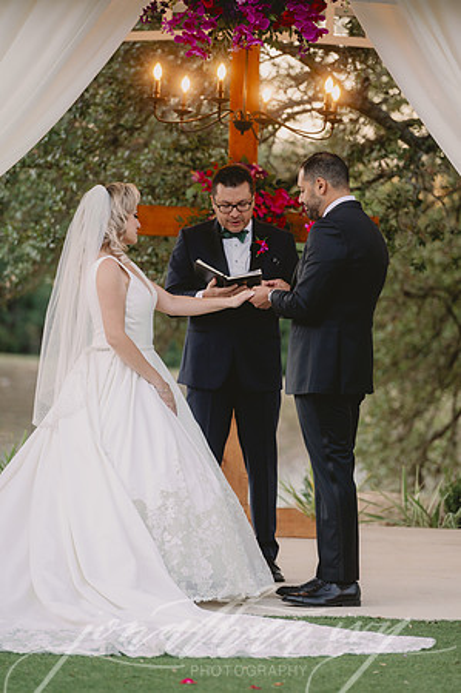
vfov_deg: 10.3
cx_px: 230
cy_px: 346
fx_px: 3850
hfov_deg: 6.9
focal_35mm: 200
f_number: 2.8
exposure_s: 1/400
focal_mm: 200
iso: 800
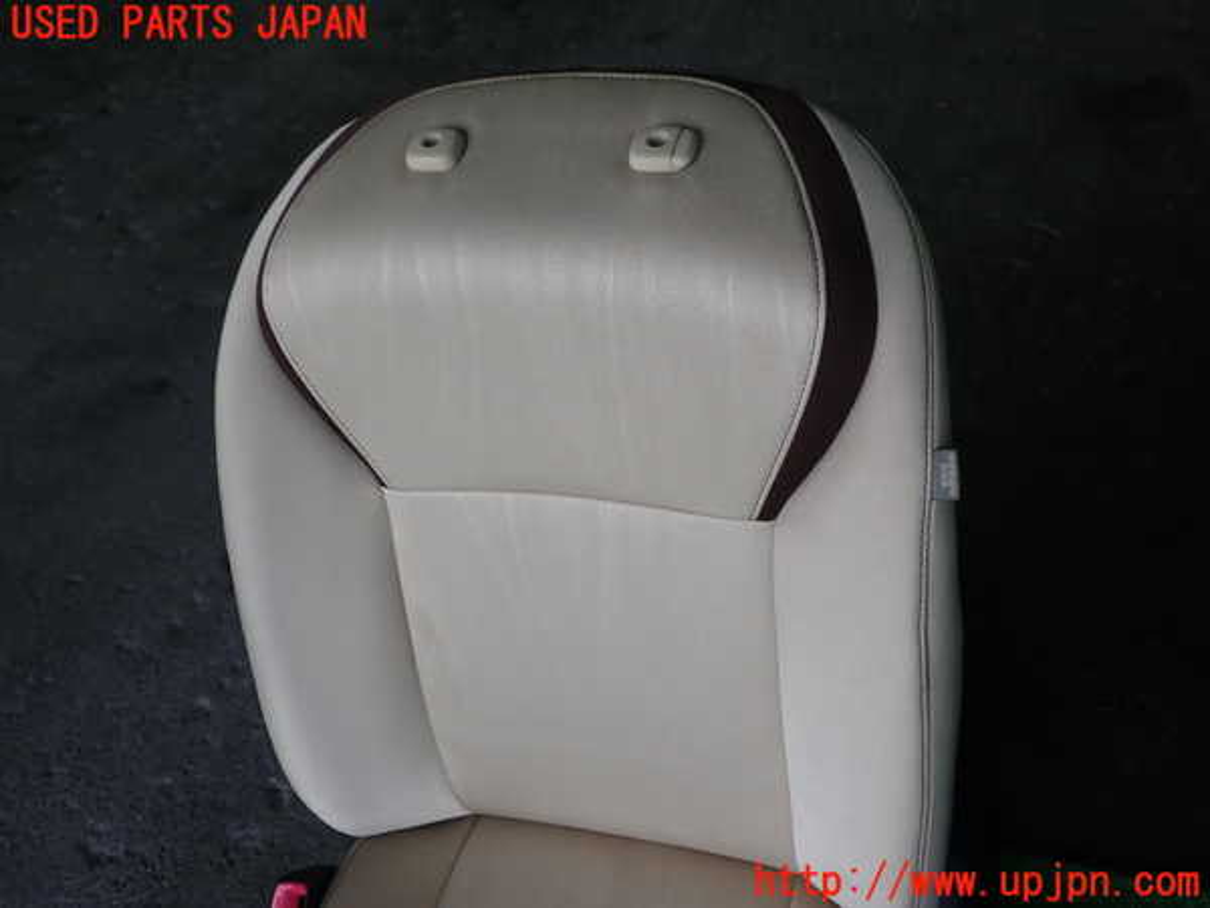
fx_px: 1258
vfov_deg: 39.7
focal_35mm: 36
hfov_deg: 51.4
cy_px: 454
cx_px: 605
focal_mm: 6.37
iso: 125
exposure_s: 1/80
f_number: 2.5
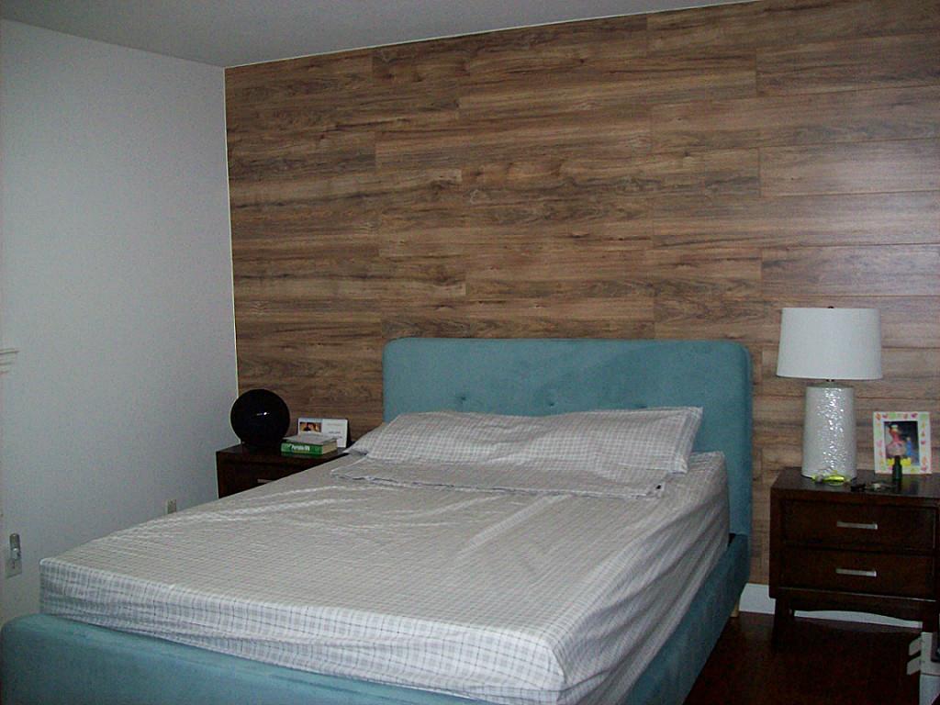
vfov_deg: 39.7
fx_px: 978
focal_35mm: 36
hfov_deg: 51.4
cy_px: 352
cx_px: 470
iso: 200
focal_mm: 6
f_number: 2.7
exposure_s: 1/64
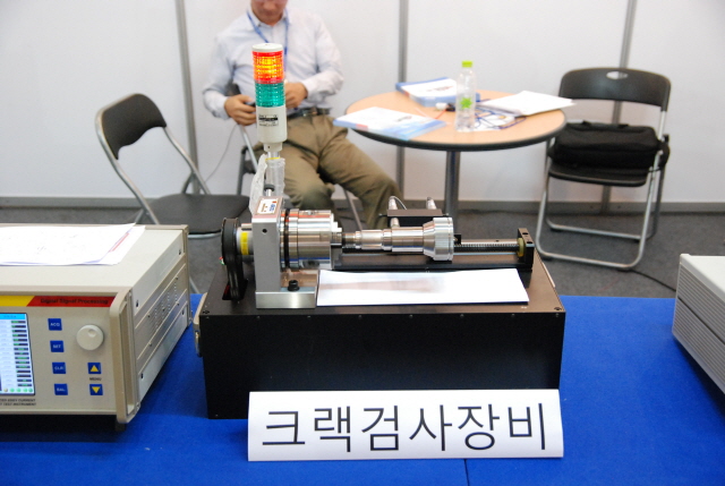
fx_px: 817
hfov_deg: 47.9
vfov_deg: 33.1
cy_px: 243
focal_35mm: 40
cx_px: 362
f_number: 3.5
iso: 1600
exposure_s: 1/60
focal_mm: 27
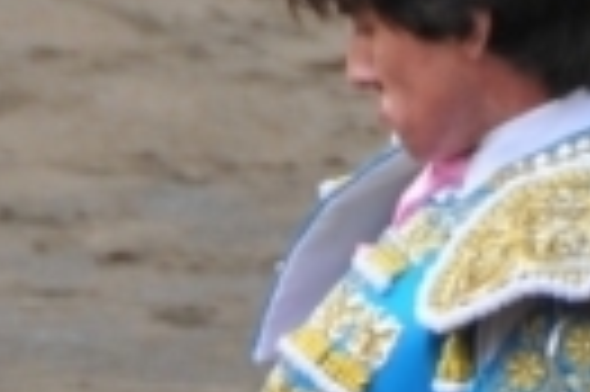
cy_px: 766
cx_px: 441
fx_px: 38466
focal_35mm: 2350
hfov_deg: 0.9
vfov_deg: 0.6
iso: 250
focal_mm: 200
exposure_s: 1/250
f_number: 5.6
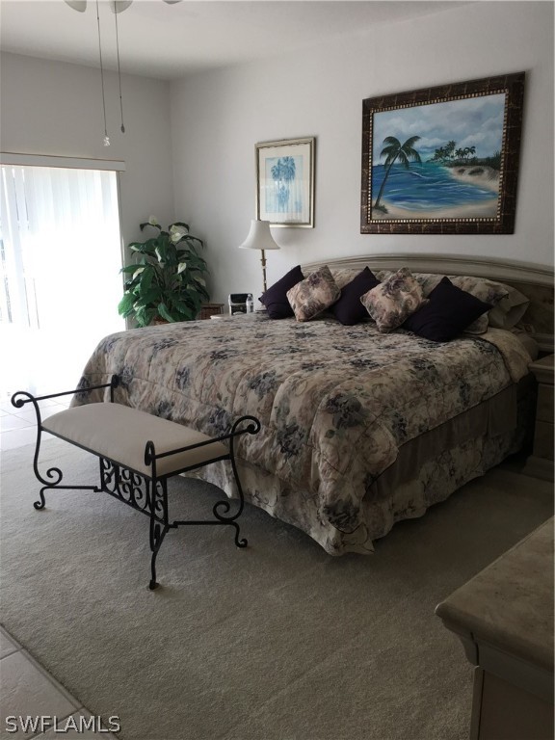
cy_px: 370
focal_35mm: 29
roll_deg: -0.7
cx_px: 278
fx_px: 620
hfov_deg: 48.2
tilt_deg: -14.4
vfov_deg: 61.7
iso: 40
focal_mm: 4.15
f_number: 2.2
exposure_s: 1/120
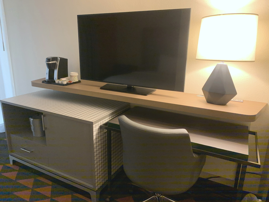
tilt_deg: -16.4
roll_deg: -0.8
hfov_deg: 67.3
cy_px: 101
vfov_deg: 53.1
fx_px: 202
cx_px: 134
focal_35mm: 26
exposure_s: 1/40
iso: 400
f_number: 1.8
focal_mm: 4.25
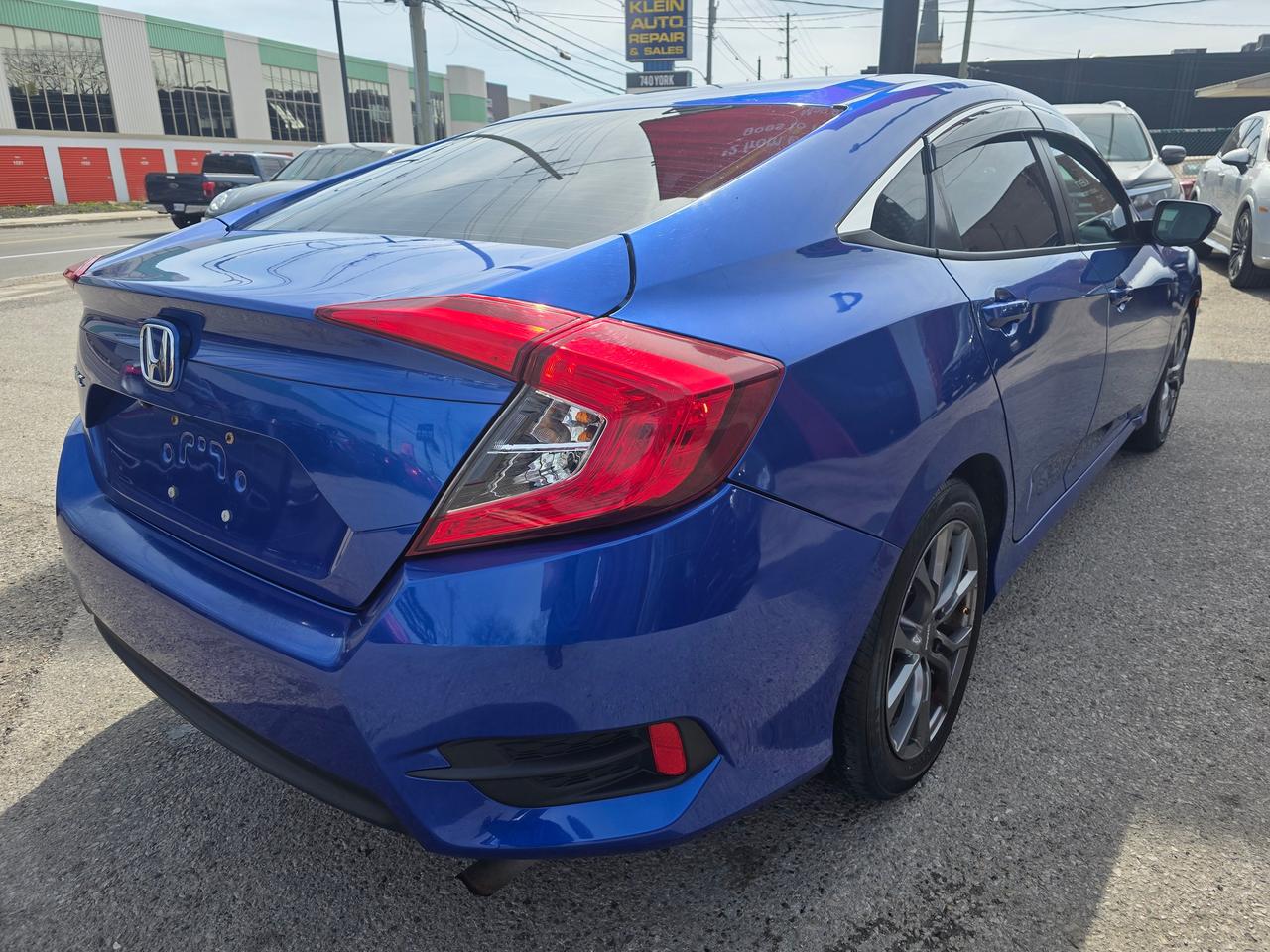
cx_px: 635
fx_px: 844
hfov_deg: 73.9
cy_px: 476
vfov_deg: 58.9
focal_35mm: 23
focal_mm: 6.3
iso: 80
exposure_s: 1/3778
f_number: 1.7
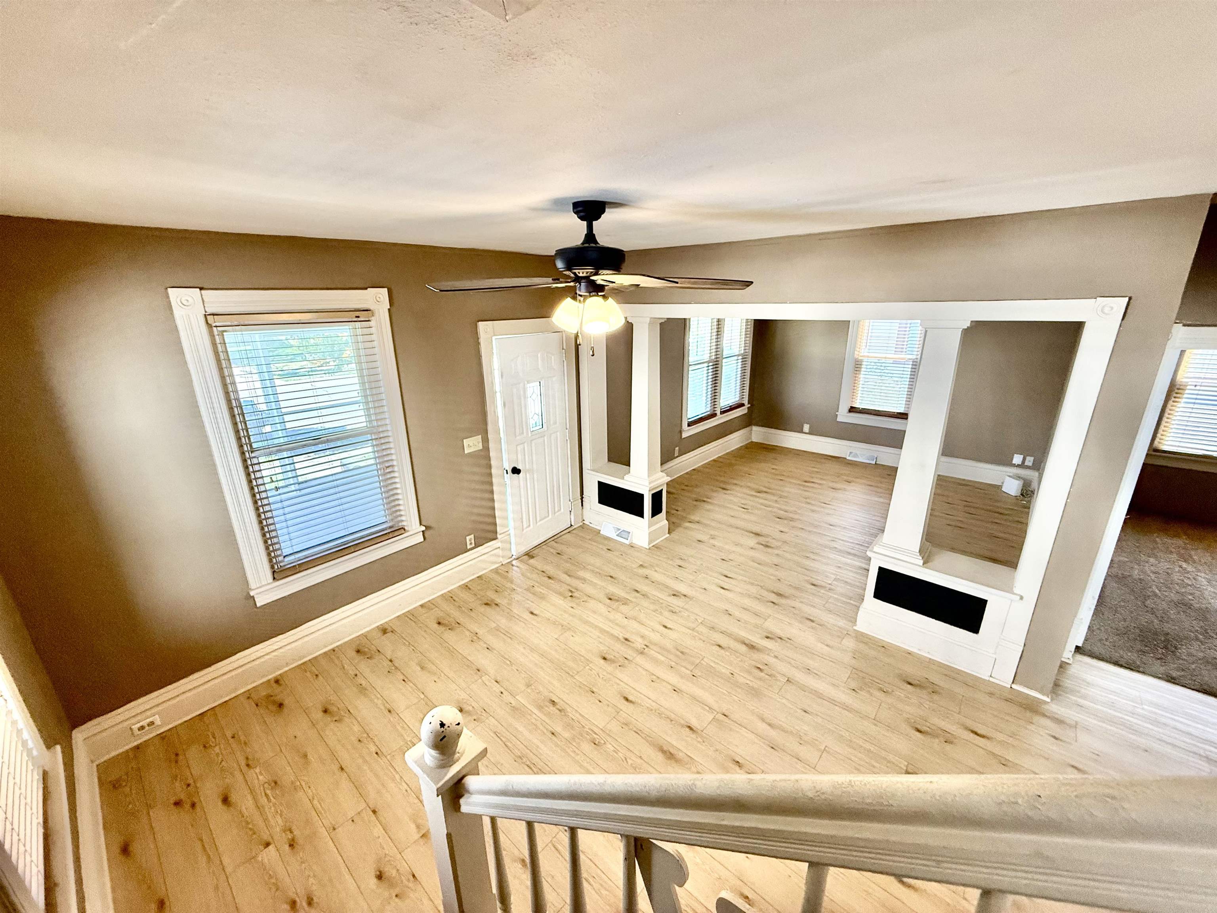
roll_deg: +1.5
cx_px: 608
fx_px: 492
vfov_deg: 85.7
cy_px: 456
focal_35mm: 14
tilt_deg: -17.3
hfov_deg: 102.1
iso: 200
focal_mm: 2.22
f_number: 2.2
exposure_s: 1/99
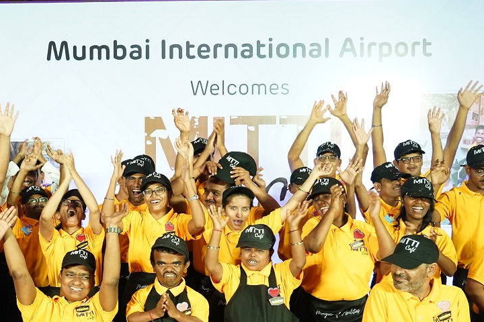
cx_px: 79
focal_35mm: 60
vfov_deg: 22.5
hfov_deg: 32.3
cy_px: 225
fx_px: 807
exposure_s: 1/100
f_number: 4
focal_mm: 24
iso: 1250
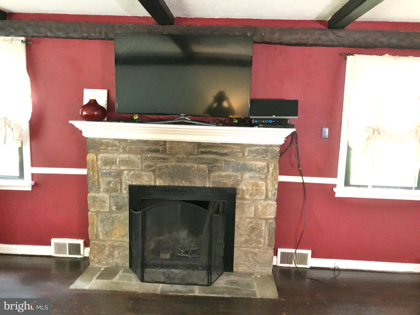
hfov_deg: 63.4
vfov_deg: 49.7
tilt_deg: -9.0
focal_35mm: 28
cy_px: 158
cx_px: 210
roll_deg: -1.9
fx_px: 340
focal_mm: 3.99
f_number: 1.8
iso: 200
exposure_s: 1/15
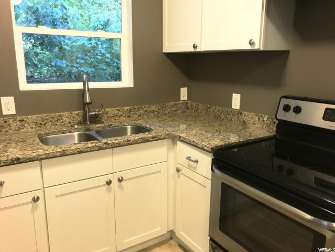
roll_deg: +0.2
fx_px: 271
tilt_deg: -12.7
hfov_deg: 63.4
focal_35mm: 28
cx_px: 168
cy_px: 126
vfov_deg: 49.7
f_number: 1.8
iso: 200
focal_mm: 3.99
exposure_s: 1/15
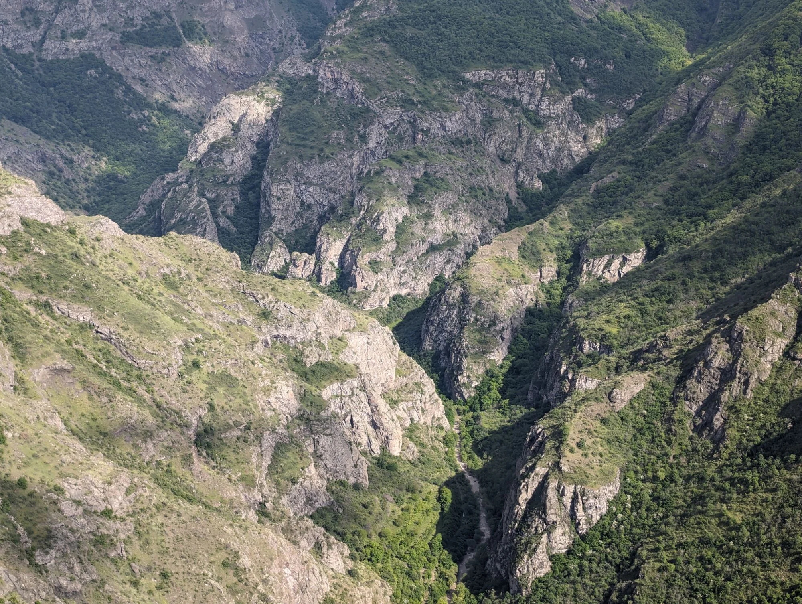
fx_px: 1114
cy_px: 302
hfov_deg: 39.6
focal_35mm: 48
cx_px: 401
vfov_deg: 30.3
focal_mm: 6.81
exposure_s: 1/455
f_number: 1.85
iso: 42
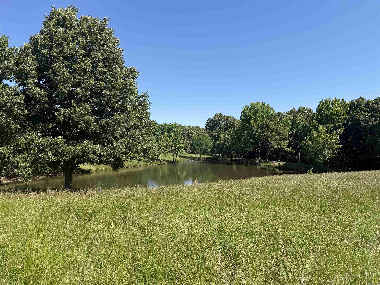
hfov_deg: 71.6
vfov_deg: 56.8
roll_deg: +0.1
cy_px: 142
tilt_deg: +0.2
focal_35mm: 24
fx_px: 263
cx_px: 190
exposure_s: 1/3279
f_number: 1.78
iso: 80
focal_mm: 6.76
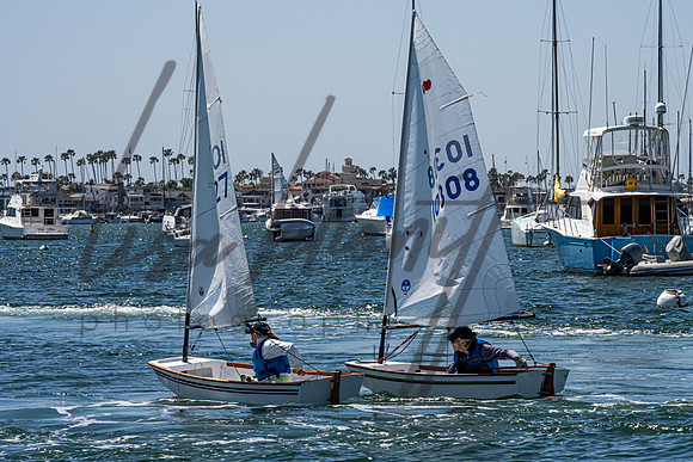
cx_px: 443
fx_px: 3836
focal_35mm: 199
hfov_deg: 10.3
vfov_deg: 6.9
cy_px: 218
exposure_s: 1/400
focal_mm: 155
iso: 250
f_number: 18
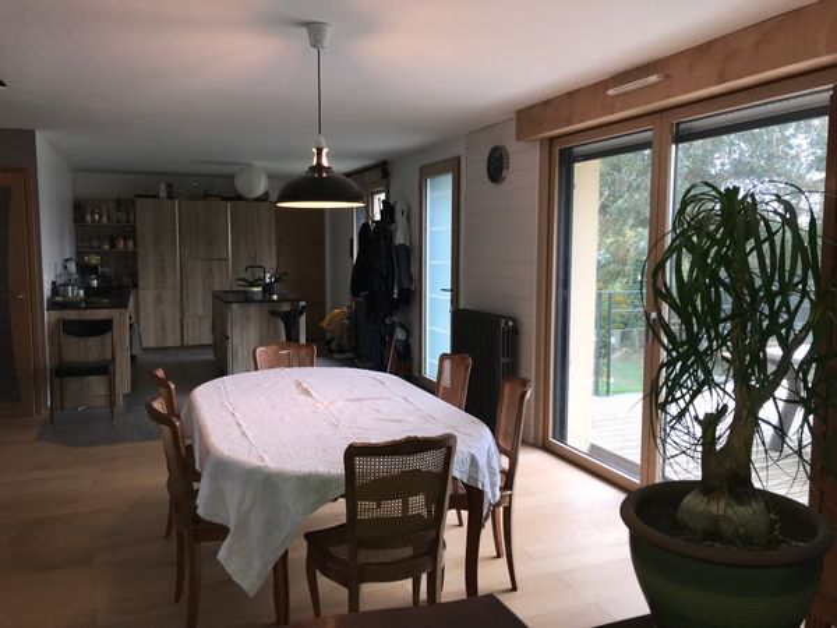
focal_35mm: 28
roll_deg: -1.4
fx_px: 677
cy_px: 314
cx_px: 418
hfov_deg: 63.4
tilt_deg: -4.5
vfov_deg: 49.7
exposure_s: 1/31
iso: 20
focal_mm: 3.99
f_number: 1.8
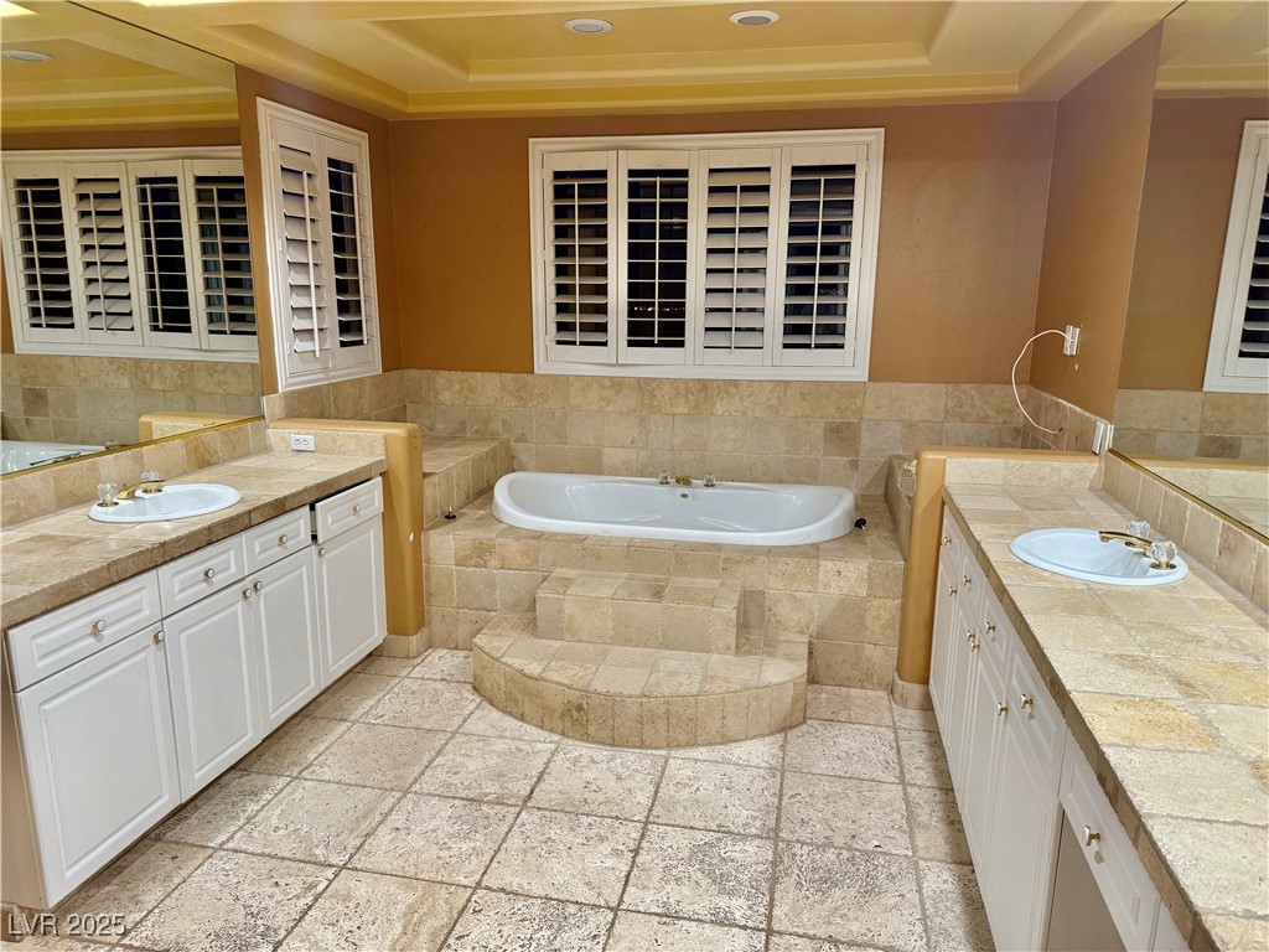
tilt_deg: -12.3
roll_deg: -0.4
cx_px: 634
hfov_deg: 71.6
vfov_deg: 56.8
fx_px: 880
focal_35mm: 24
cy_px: 476
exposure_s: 1/60
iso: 160
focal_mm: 6.76
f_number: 1.78
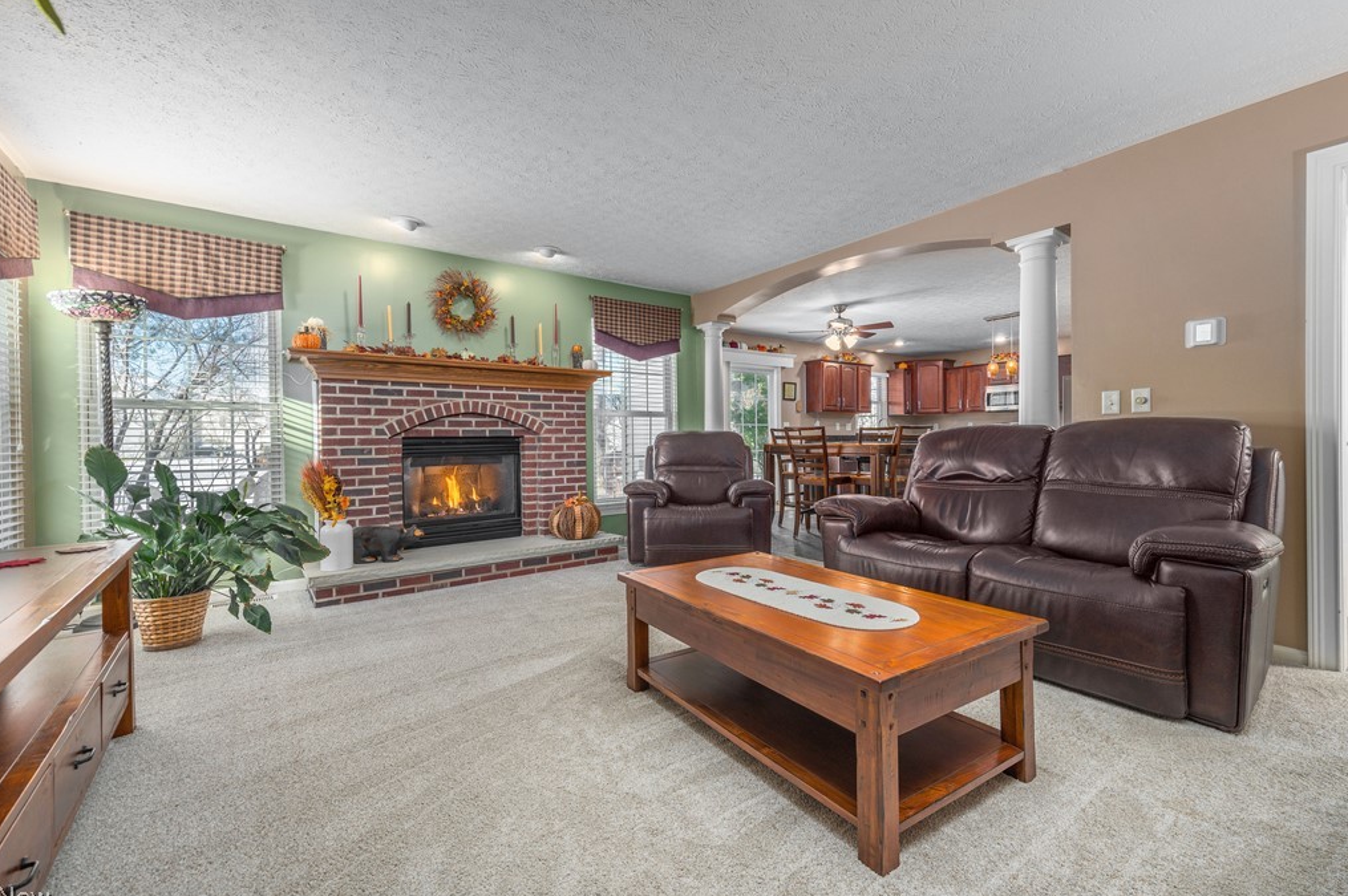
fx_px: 561
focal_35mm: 15
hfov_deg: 100.4
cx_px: 647
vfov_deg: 77.2
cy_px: 445
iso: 200
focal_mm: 14
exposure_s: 1/60
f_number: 9
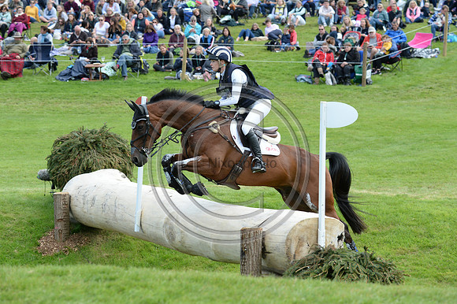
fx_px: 1713
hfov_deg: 15.2
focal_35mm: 135
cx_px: 228
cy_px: 152
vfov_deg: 10.1
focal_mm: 135
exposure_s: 1/1000
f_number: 6.3
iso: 800
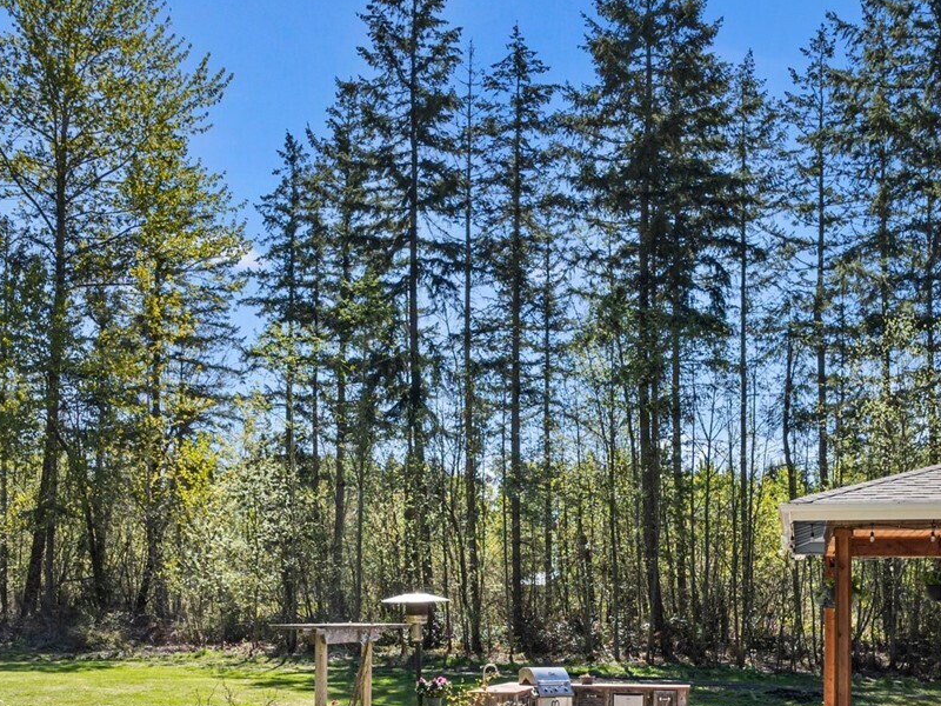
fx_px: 1305
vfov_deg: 29.0
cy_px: 645
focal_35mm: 48
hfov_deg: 39.6
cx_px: 530
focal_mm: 12.29
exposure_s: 1/50
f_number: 2.8
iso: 110
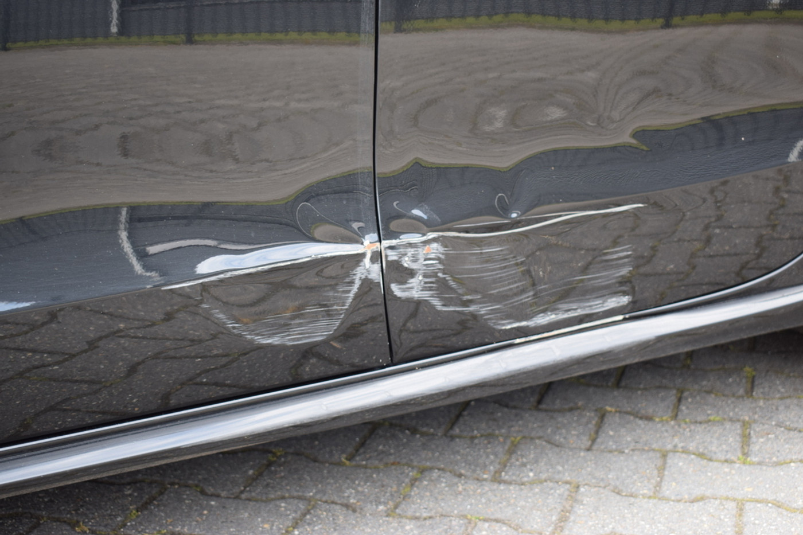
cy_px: 268
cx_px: 402
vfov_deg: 25.7
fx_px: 1171
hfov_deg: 37.9
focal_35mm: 52
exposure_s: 1/100
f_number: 5
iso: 400
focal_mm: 35
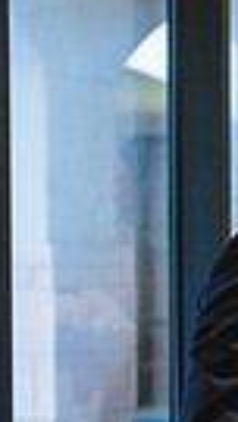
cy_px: 395
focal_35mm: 225
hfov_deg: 5.2
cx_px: 595
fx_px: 2523
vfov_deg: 9.5
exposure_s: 1/125
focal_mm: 50
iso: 4500
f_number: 2.8
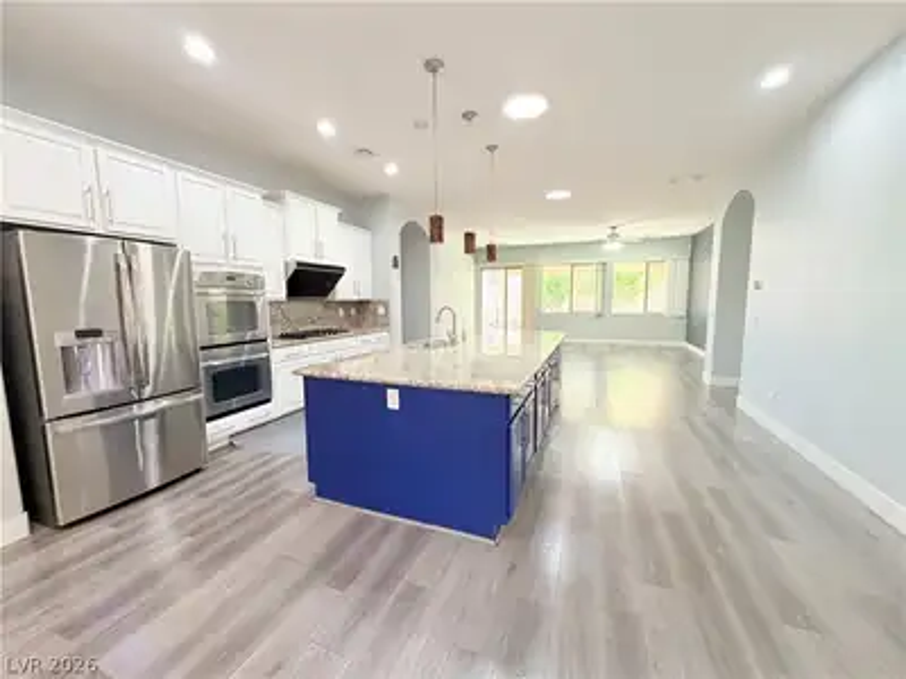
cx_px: 453
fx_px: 366
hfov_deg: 102.1
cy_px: 340
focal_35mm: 14
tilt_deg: -6.9
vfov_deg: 85.7
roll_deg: +0.4
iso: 200
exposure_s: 1/60
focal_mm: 2.22
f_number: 2.2
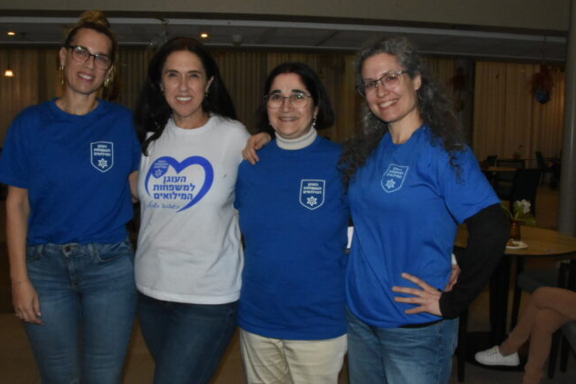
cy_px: 181
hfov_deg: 58.7
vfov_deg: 41.1
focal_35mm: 32
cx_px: 290
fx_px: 512
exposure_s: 1/60
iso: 5000
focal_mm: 18
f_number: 3.5
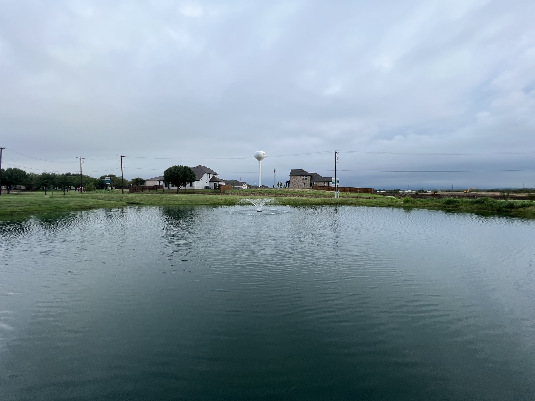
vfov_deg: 89.9
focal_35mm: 13
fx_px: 201
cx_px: 268
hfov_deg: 106.2
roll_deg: -0.3
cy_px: 200
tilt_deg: -3.0
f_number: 1.8
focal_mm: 1.57
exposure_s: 1/589
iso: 32
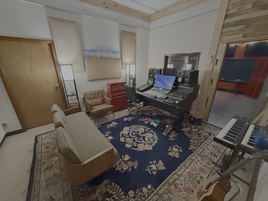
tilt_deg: -19.7
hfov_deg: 102.1
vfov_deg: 85.7
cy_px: 100
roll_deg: +0.0
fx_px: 108
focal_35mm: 14
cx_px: 134
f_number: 2.2
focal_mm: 2.22
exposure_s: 1/60
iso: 1000
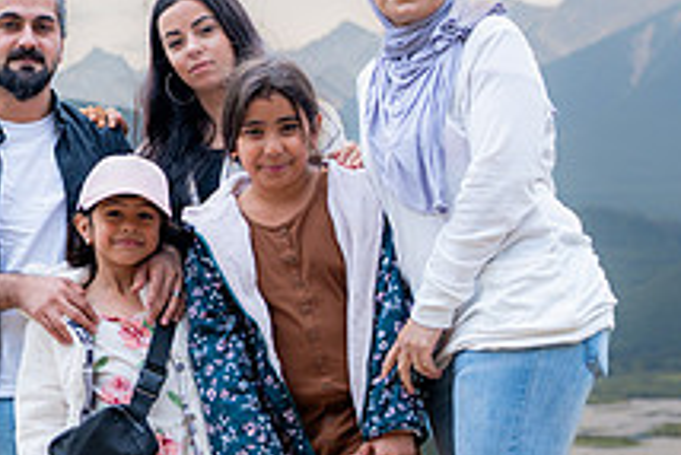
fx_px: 1798
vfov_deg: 14.4
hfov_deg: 19.9
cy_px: 256
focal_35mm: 95
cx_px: -181
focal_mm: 35
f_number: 2.8
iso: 200
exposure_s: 1/1600
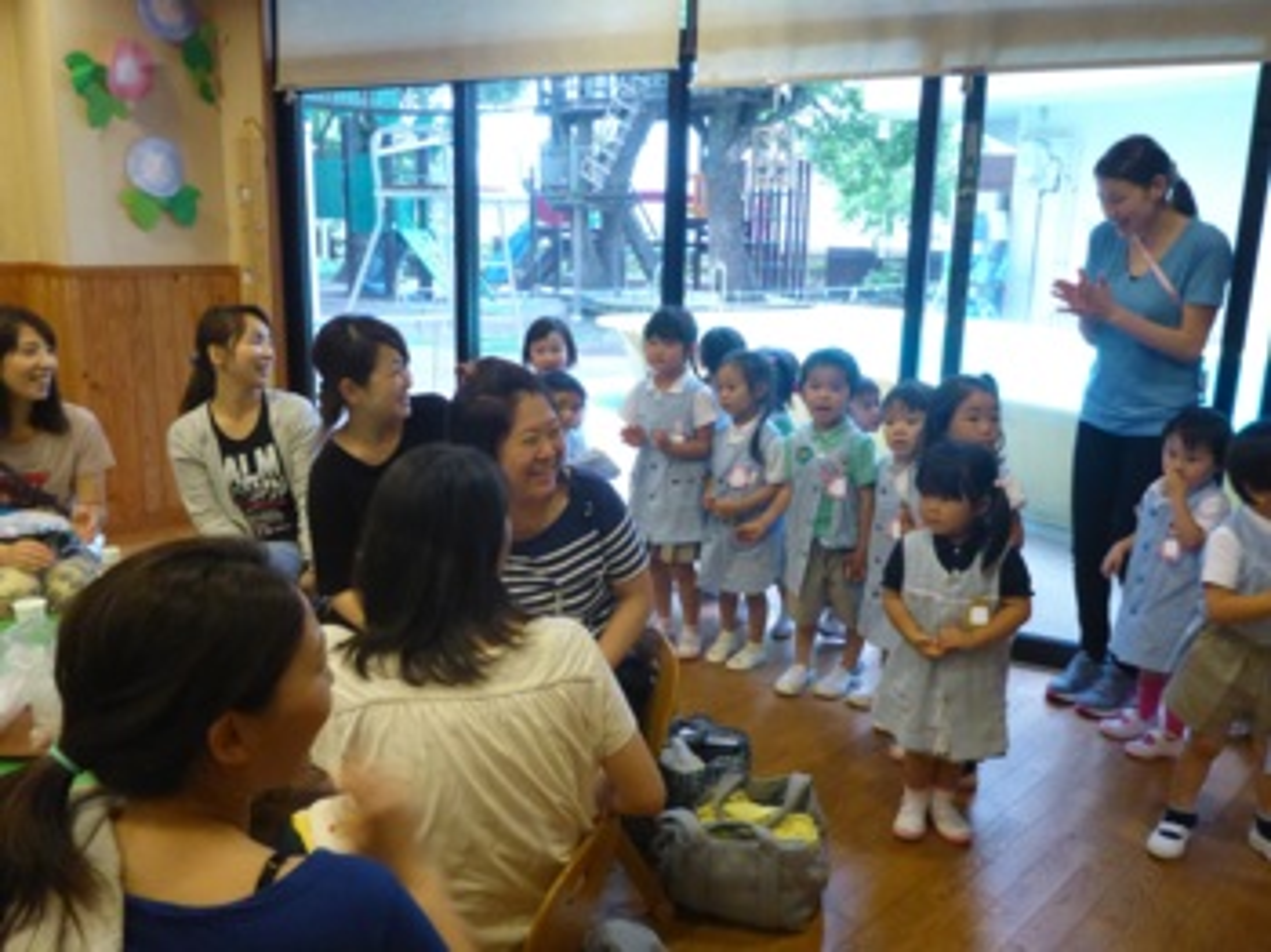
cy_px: 476
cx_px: 636
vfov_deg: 49.7
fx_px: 1027
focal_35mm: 28
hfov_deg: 63.5
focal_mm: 4.9
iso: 800
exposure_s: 1/50
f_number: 3.3
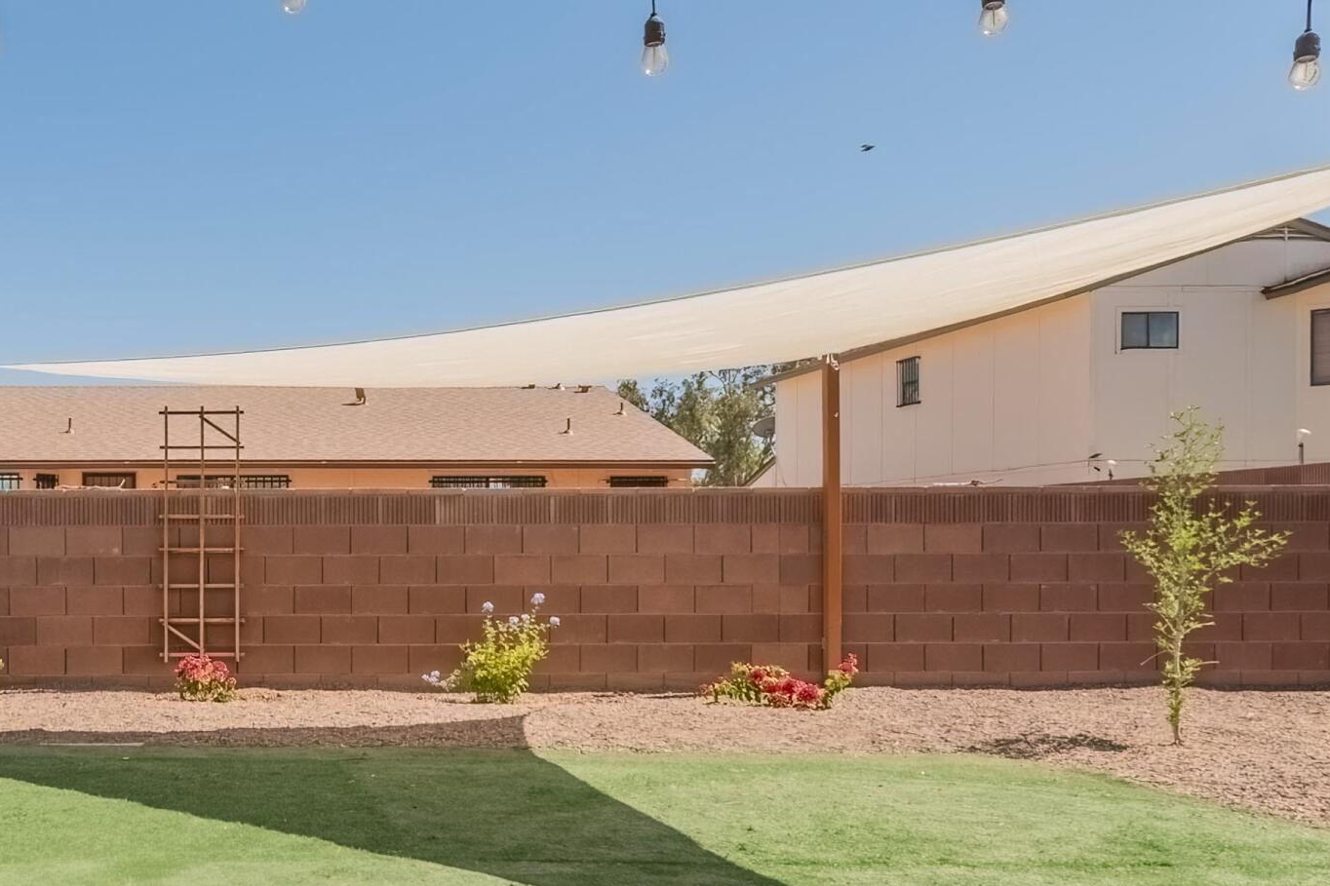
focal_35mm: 33
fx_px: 1219
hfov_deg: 51.7
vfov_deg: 39.7
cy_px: 553
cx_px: 180
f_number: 11
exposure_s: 1/100
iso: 100
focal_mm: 10
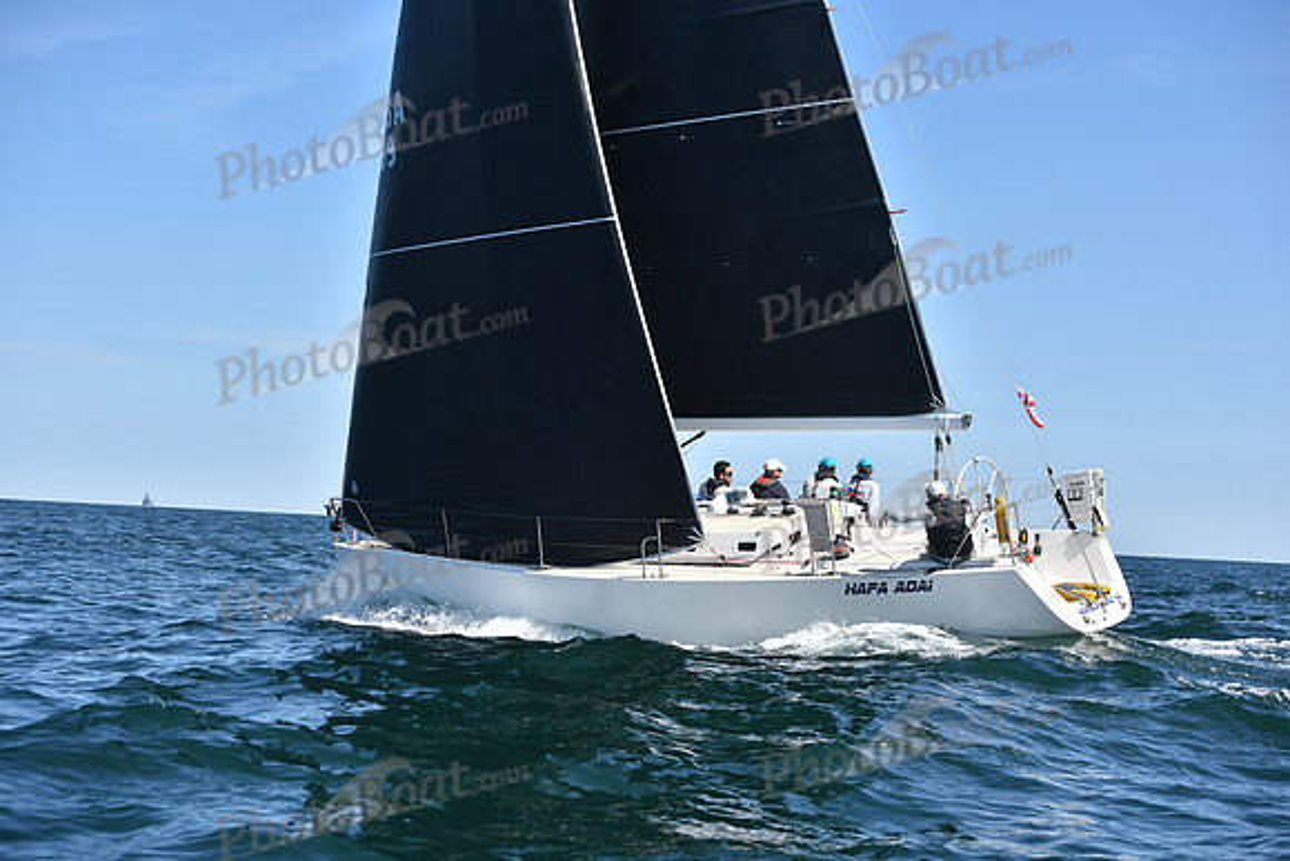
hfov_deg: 28.8
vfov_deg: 19.5
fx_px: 2509
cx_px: 645
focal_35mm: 70
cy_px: 430
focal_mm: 70
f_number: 5
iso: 250
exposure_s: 1/1600
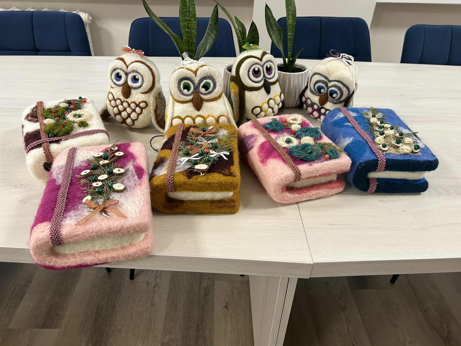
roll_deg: -1.8
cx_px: 230
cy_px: 173
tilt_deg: -35.4
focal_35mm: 26
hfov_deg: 67.3
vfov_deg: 53.1
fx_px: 346
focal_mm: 5.7
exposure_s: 1/100
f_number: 1.5
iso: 125
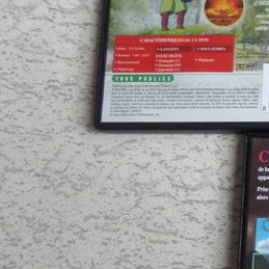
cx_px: 457
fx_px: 721
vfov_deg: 21.1
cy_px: 142
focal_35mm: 82
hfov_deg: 17.8
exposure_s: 1/20
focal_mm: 4.3
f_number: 3.1
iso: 200
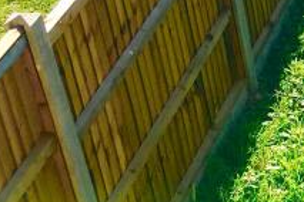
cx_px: 599
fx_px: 1224
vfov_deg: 9.4
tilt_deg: -33.1
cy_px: 10
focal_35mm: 145
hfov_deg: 12.5
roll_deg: +0.4
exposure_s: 1/754
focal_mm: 4.15
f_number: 2.2
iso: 25
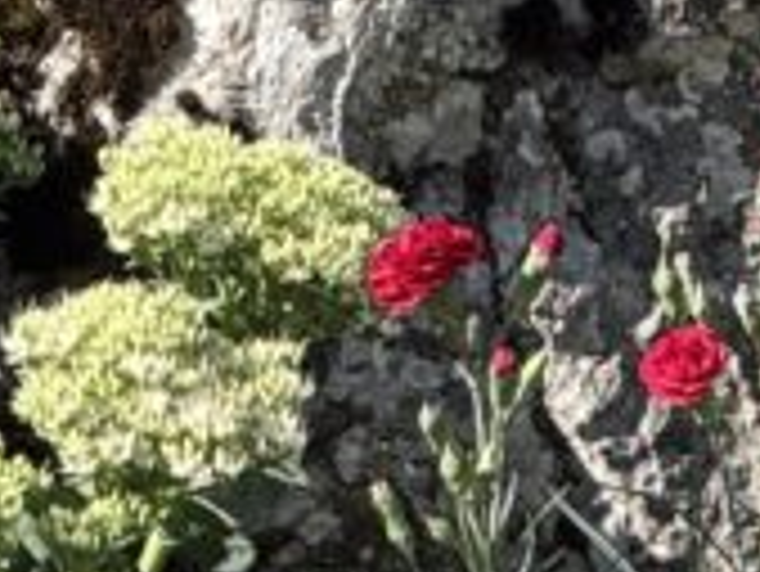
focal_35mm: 727
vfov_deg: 2.0
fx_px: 15973
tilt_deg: -2.8
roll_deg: -1.7
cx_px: 738
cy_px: -689
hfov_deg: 2.7
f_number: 2.8
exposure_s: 1/891
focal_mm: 15.66
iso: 64
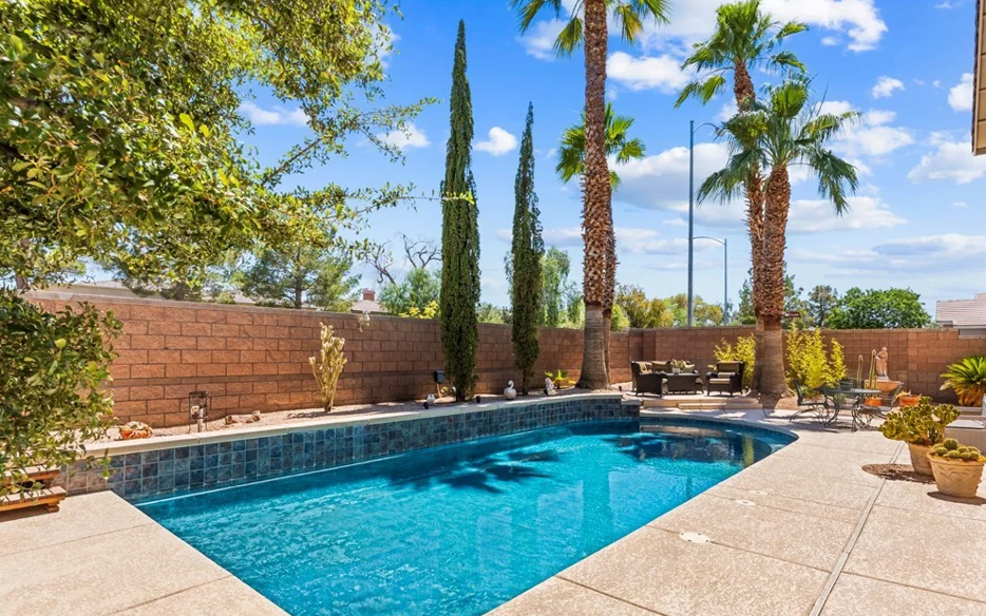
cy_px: 354
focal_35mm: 19
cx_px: 523
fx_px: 511
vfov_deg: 61.9
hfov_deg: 87.9
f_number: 8
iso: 400
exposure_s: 1/8000
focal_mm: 17
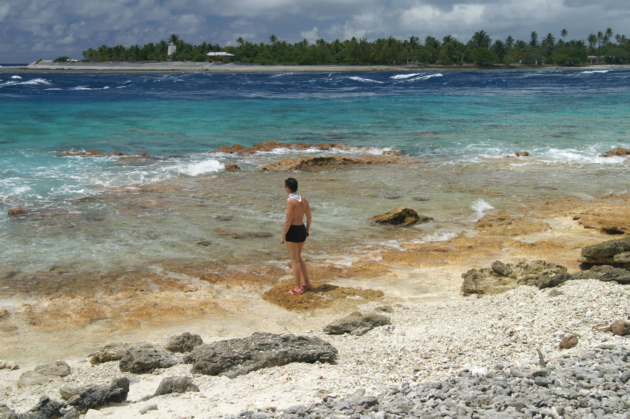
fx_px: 918
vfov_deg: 25.7
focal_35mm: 52
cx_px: 315
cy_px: 210
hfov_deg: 37.9
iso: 100
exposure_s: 1/125
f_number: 11
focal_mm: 35
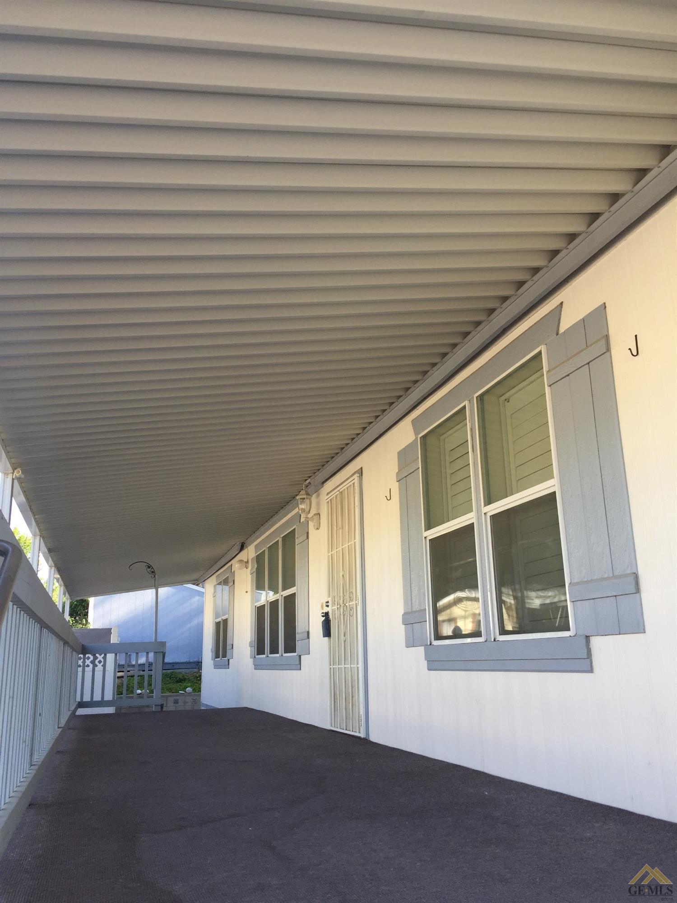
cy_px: 452
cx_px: 338
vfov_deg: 61.7
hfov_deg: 48.2
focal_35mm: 29
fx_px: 756
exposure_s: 1/311
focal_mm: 4.15
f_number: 2.2
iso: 32
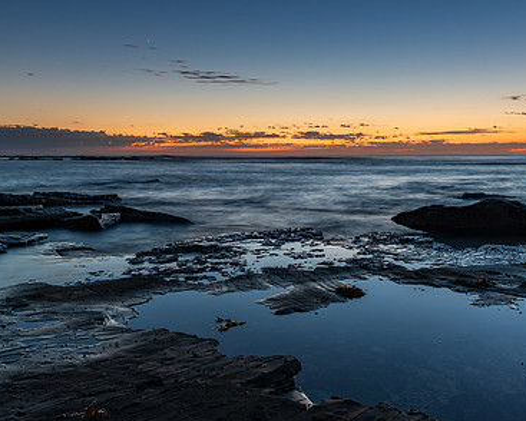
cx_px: 288
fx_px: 576
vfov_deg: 40.0
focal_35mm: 37
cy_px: 174
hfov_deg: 49.0
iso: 250
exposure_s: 5
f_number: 6.3
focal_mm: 24
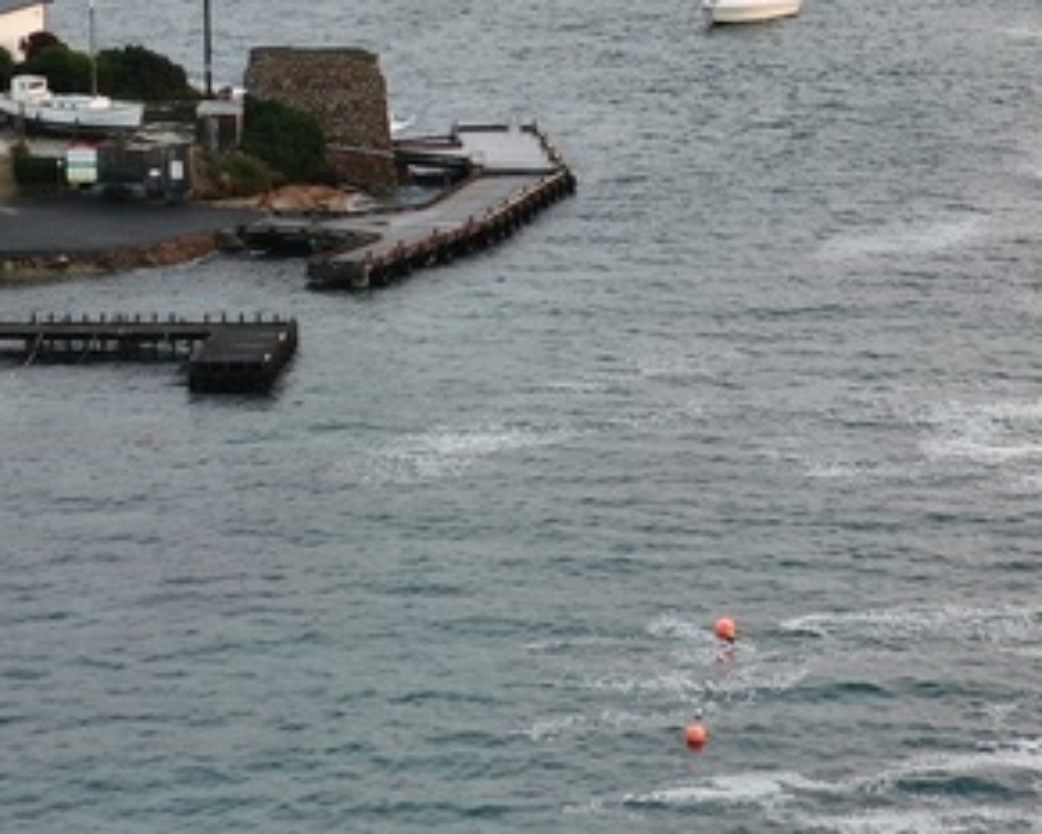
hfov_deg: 19.4
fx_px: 3023
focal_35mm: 98
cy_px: 294
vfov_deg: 15.7
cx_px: 272
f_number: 3.2
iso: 100
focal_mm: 10.26
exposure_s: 1/30
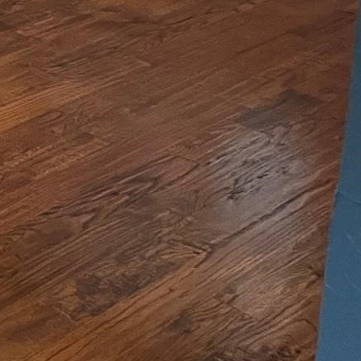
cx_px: -333
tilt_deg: -11.4
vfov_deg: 14.9
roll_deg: -0.4
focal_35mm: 107
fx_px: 1262
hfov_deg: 14.0
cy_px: -215
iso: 500
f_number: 1.6
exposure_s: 1/60
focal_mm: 5.1
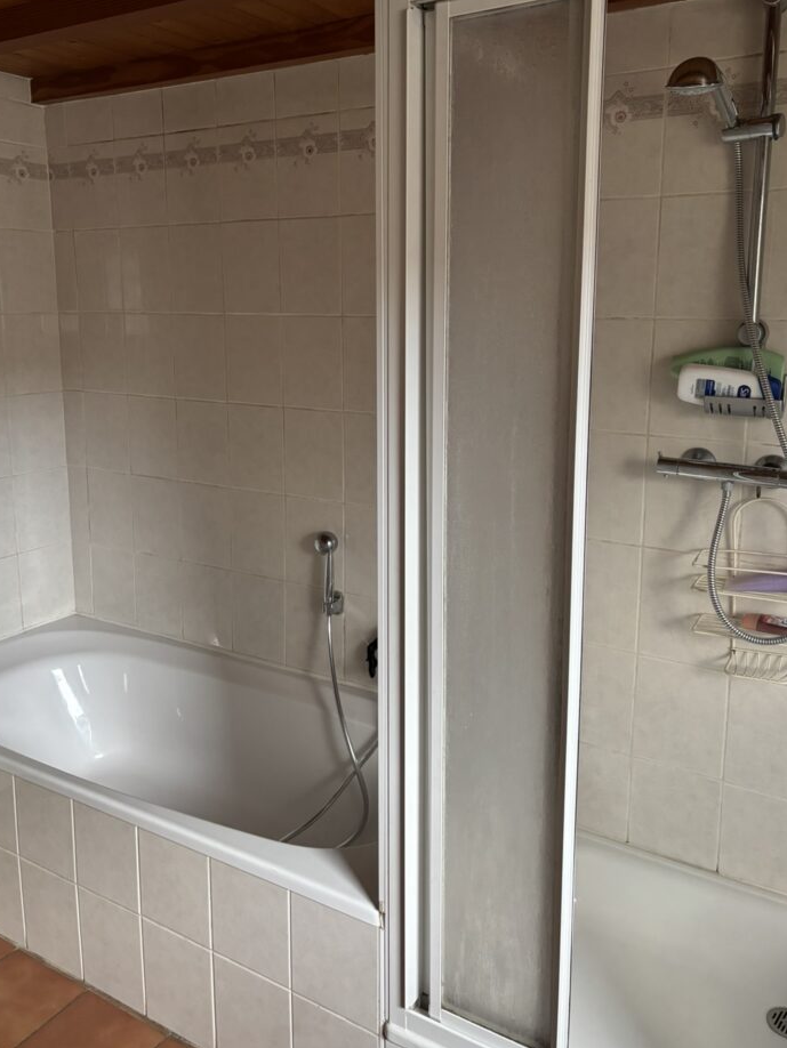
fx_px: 879
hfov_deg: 48.2
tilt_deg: -9.7
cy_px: 466
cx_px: 405
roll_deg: -0.5
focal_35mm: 29
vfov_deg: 61.5
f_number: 1.6
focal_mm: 5.96
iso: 320
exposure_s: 1/60
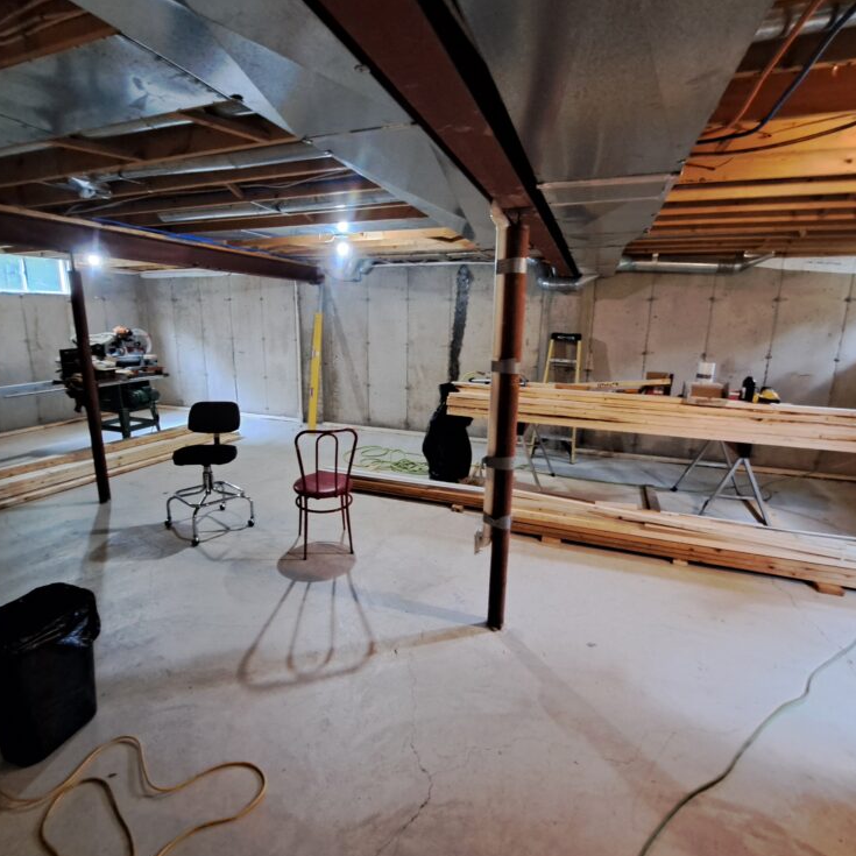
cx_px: 418
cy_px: 426
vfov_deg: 87.4
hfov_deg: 87.4
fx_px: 448
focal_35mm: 16
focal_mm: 1.74
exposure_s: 1/20
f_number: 2.2
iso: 500
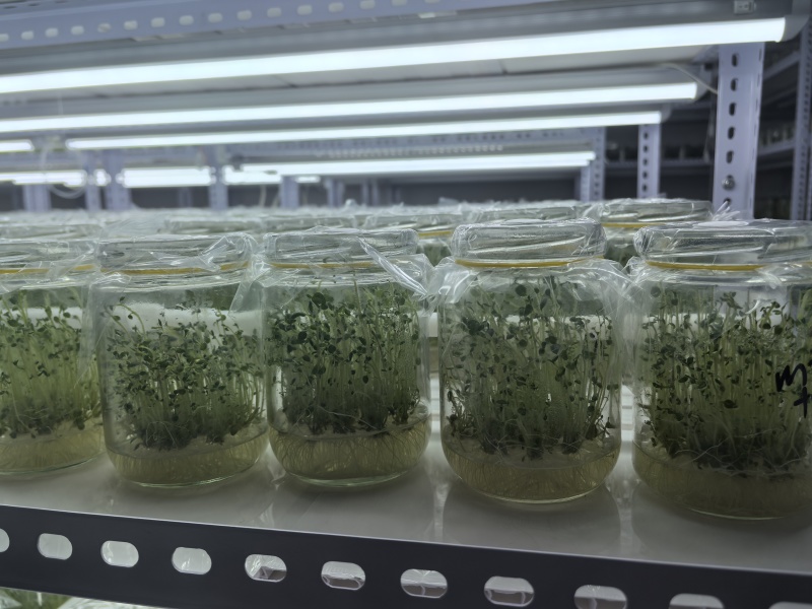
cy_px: 304
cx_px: 406
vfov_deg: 51.4
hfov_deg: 65.3
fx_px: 633
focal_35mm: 27
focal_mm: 5.75
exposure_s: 1/490
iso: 50
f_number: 2
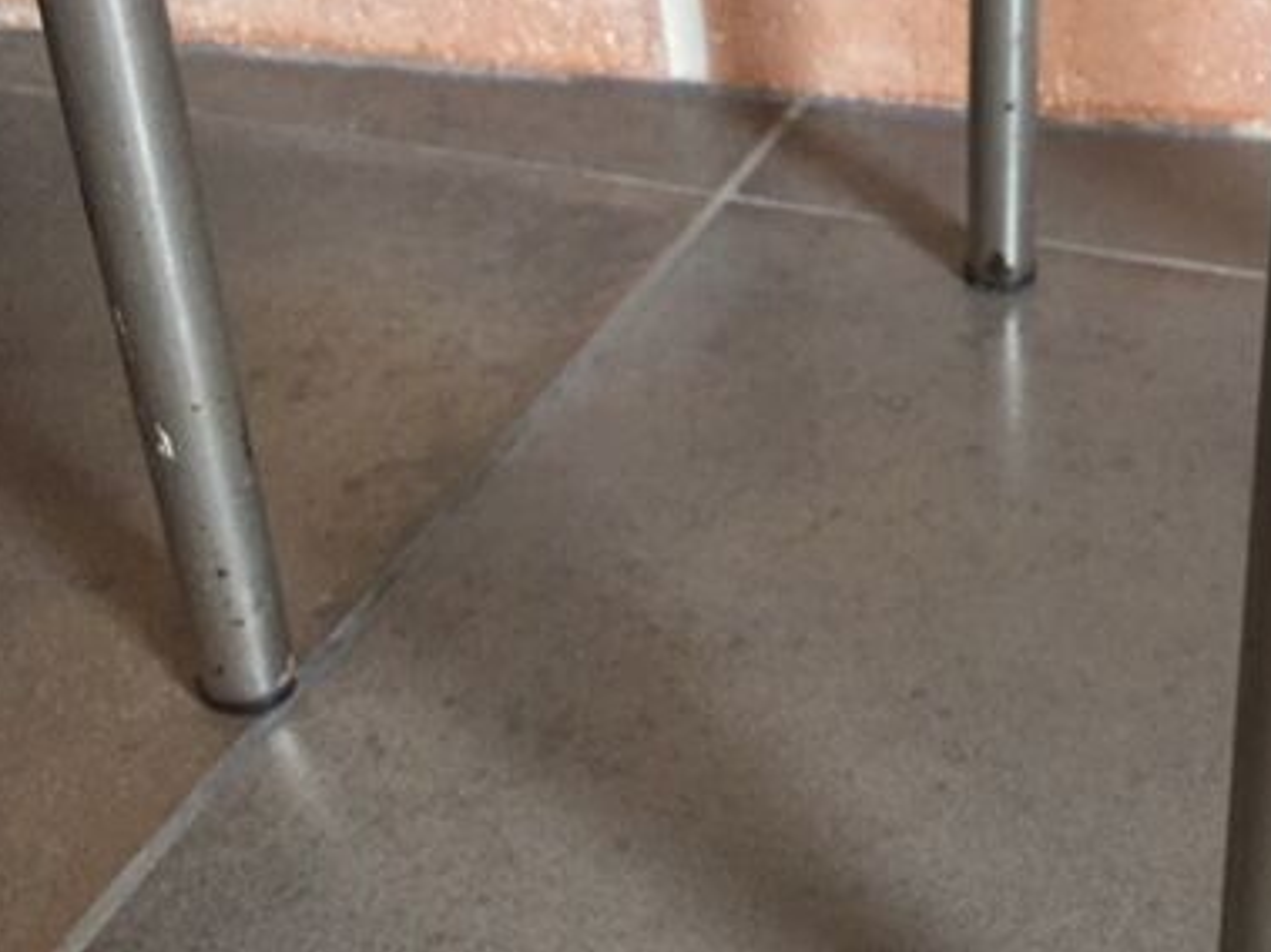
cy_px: 634
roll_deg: +0.1
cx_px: 1050
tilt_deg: -41.9
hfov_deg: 37.3
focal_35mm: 49
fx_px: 1799
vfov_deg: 29.5
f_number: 2.2
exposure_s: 1/33
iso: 250
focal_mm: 4.15
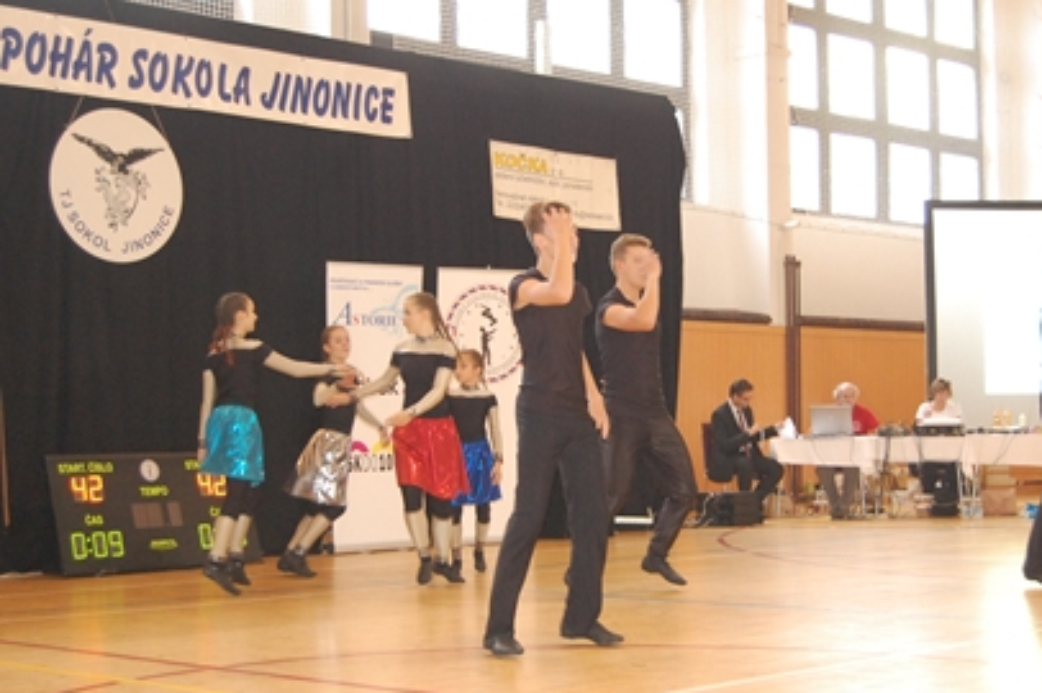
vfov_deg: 21.0
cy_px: 362
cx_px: 601
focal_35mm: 65
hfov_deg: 31.1
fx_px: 1869
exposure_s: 1/60
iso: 1400
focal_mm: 35
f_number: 4.8
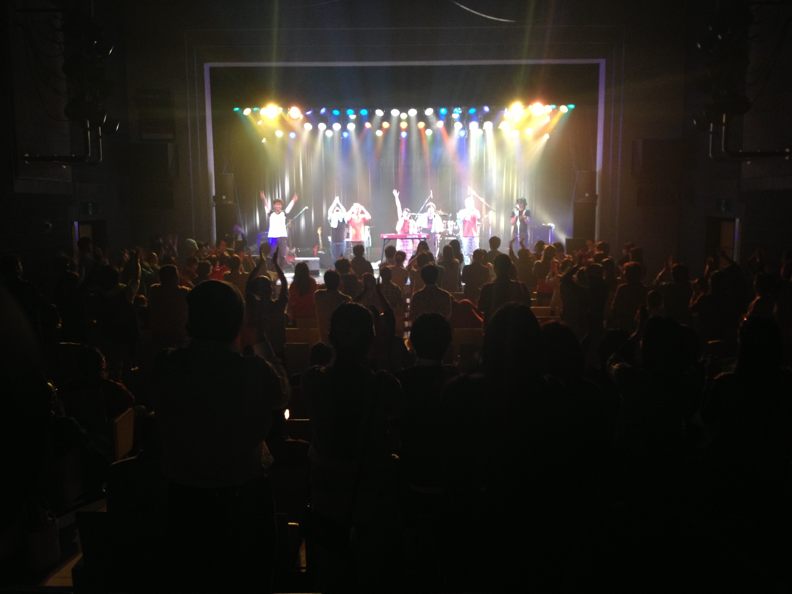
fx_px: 801
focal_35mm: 35
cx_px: 396
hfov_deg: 52.6
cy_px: 297
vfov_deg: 40.7
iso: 125
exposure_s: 1/20
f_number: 2.4
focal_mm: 4.28
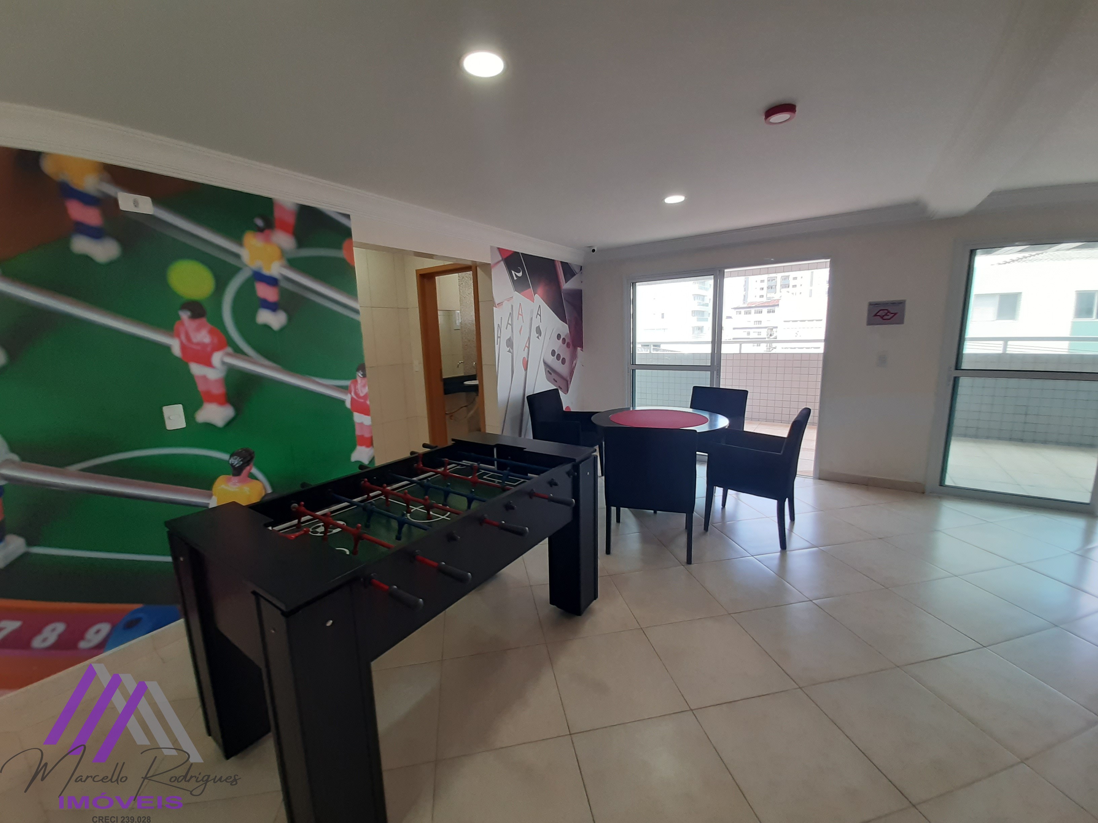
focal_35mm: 13
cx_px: 549
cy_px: 412
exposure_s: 1/60
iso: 50
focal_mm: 1.42
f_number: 2.2
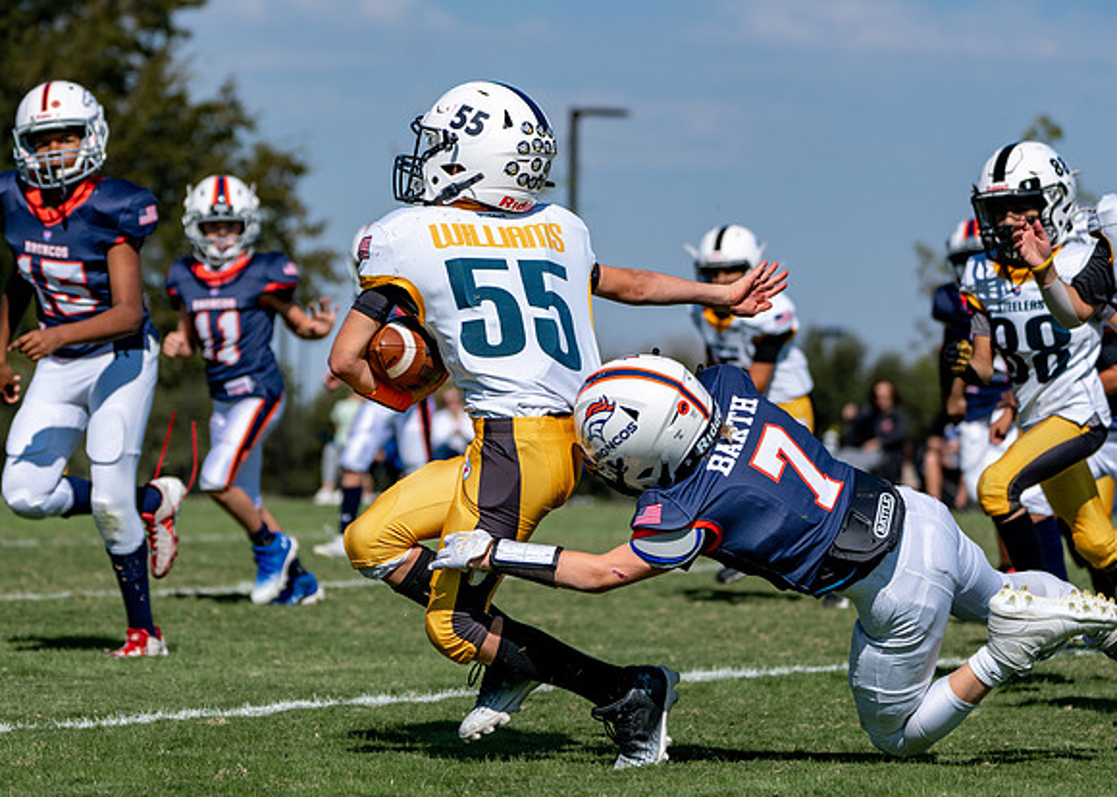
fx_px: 6809
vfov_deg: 6.7
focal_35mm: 215
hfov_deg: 9.4
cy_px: 380
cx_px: 396
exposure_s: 1/2000
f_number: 5.6
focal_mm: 168
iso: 125
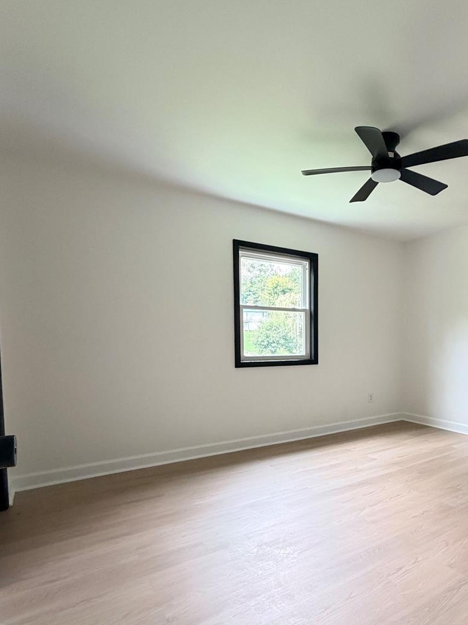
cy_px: 372
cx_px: 329
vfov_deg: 78.2
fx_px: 379
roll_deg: -0.8
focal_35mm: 21
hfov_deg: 61.2
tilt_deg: -5.0
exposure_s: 1/77
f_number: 2.2
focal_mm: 2.22
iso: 320
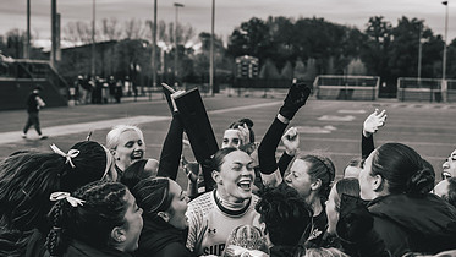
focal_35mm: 57
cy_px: 146
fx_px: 689
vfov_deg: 21.1
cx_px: 276
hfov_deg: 36.5
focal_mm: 35
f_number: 2.8
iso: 800
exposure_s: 1/1600
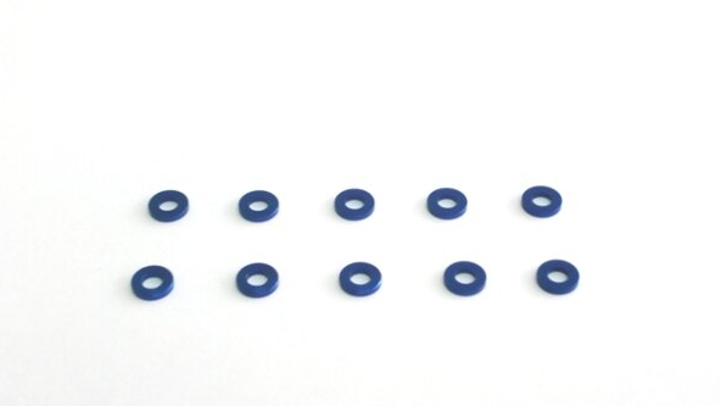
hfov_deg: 28.6
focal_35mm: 74
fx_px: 1415
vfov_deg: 16.3
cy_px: 193
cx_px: 359
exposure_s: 1/100
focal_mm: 11.1
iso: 100
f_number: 4.5
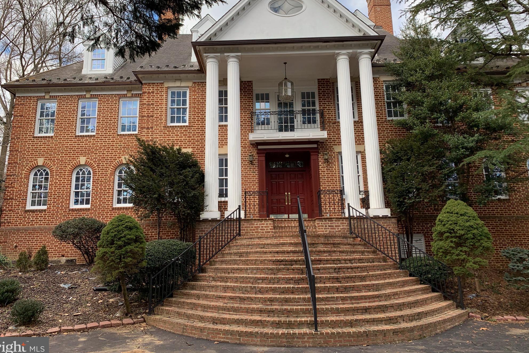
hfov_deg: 65.5
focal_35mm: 28
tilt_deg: +14.4
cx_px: 256
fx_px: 411
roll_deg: +0.6
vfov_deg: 46.3
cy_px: 153
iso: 25
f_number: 1.8
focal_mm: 4.25
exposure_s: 1/620
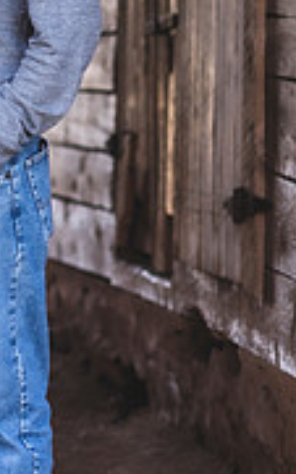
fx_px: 3604
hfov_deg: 4.6
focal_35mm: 279
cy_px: -22
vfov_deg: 7.5
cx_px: -456
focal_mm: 85
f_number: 2.8
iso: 200
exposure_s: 1/200
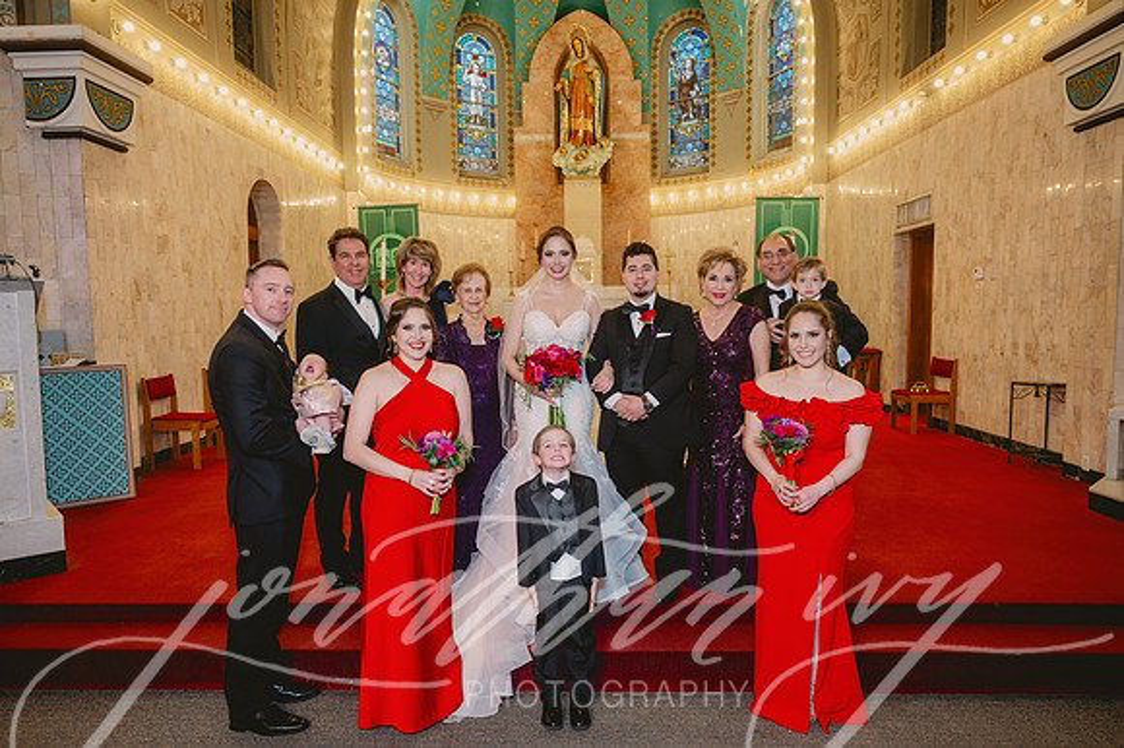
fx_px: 749
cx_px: 562
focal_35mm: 24
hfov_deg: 73.8
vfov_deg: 53.1
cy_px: 374
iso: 1000
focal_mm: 24
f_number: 4
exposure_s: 1/125
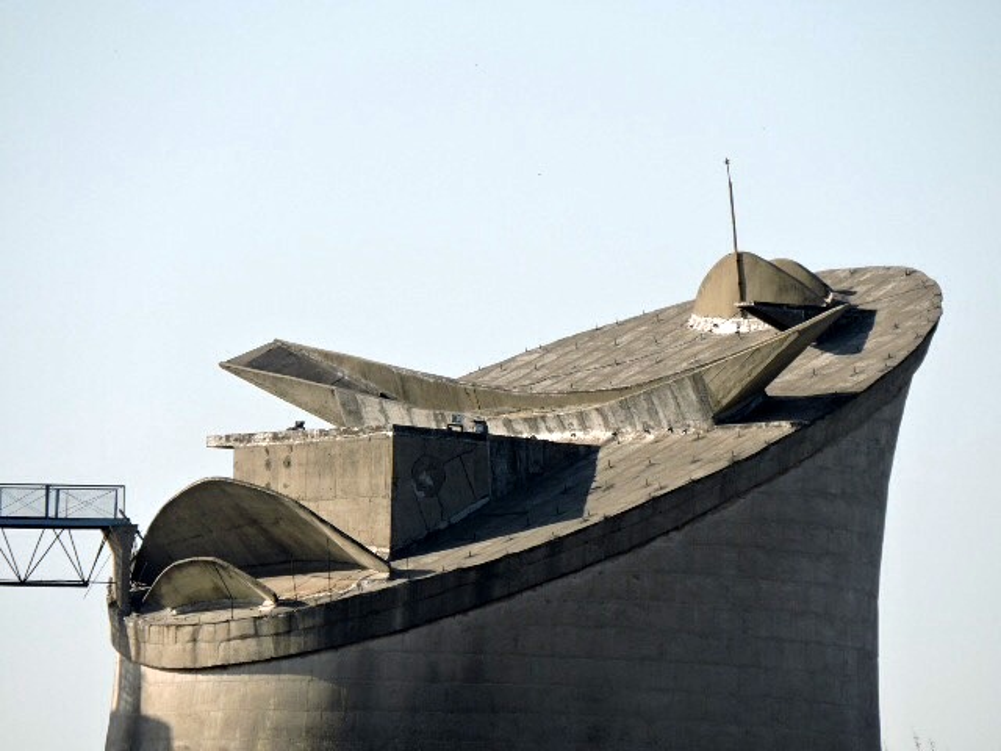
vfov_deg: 2.3
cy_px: 376
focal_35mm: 650
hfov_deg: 3.1
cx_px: 500
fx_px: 18796
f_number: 5.6
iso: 100
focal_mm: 116.5
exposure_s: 1/400
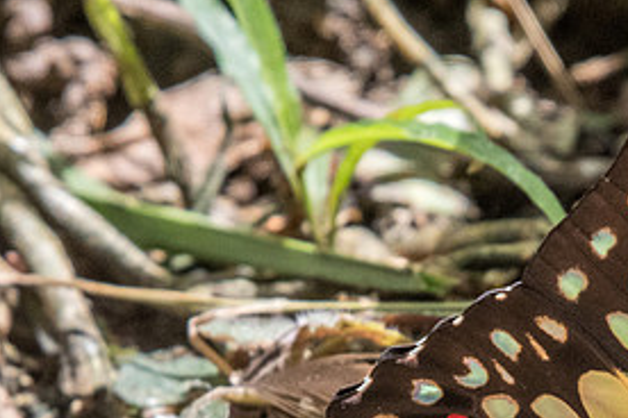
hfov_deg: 1.1
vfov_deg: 0.8
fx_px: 31642
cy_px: 488
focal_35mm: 1814
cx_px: 736
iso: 800
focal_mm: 400
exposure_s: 1/500
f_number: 10
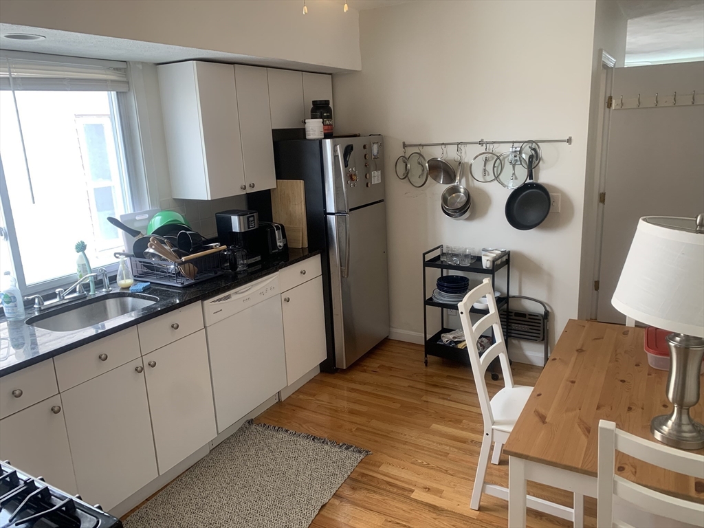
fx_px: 529
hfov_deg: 67.3
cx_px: 352
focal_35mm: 26
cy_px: 264
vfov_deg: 53.1
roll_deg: +2.1
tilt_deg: -10.6
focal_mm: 4.25
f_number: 1.8
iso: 100
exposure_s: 1/101
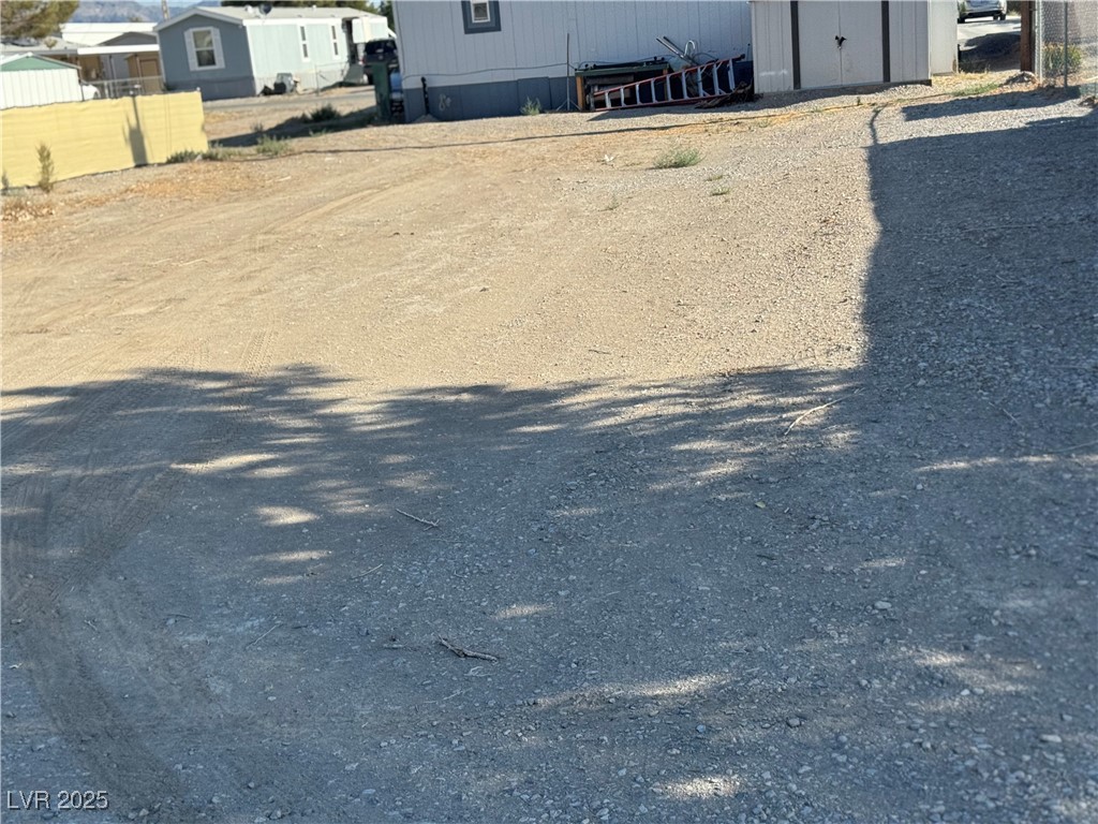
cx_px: 549
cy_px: 412
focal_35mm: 48
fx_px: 1523
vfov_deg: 30.3
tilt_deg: -11.7
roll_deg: +6.5
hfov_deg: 39.7
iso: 64
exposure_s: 1/3425
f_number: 1.78
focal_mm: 6.76
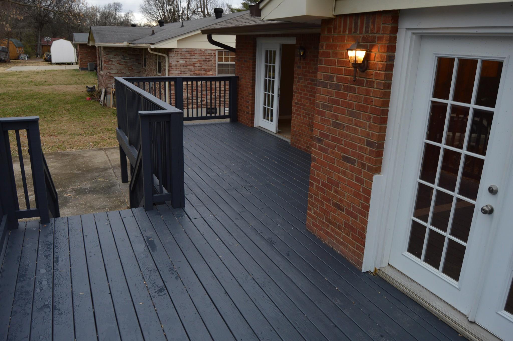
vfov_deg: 47.9
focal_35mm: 27
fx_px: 384
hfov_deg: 67.4
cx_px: 256
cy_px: 170
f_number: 5
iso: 400
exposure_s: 1/100
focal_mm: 18
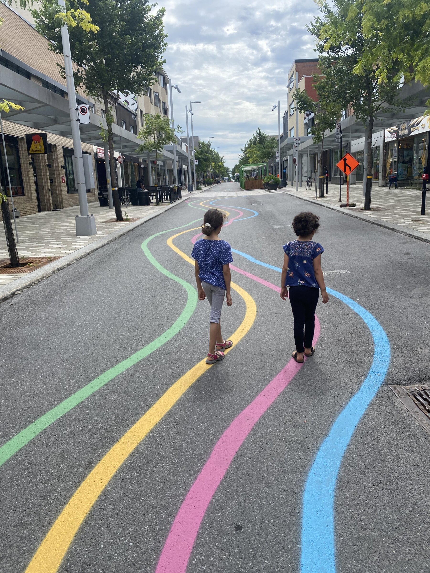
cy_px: 286
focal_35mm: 26
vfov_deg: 67.3
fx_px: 431
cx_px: 215
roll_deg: +1.6
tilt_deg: -11.0
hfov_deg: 53.1
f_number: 1.8
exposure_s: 1/2183
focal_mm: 4.25
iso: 32
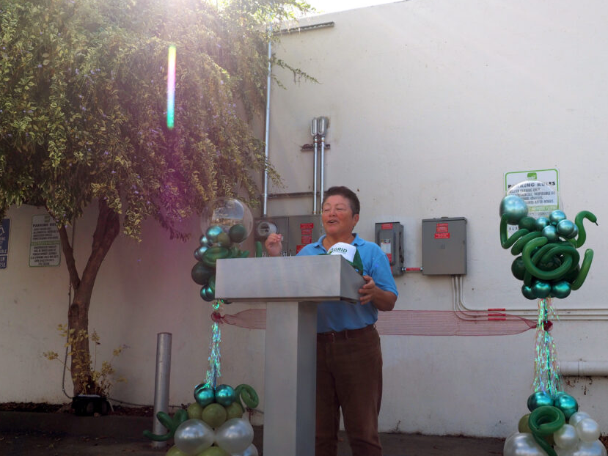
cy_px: 238
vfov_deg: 34.4
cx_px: 360
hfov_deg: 44.6
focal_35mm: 42
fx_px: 738
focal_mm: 17
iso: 200
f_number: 6.3
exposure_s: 1/400
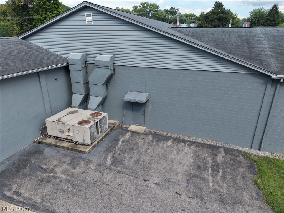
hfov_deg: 71.6
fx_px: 197
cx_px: 142
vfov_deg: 56.8
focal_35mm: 24
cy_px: 106
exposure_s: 1/800
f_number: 1.8
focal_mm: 8.67
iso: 100
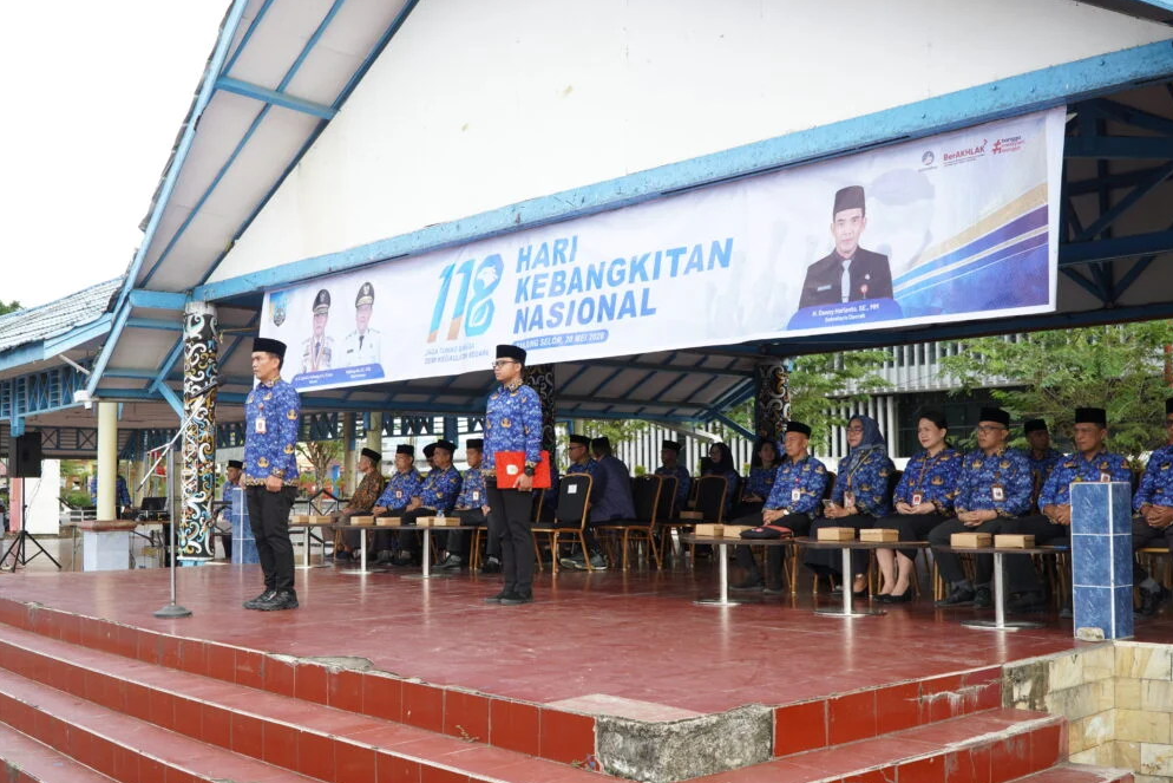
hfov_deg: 55.8
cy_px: 400
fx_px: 1108
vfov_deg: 38.9
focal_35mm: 34
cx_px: 601
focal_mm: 22
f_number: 6.3
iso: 200
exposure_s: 1/100
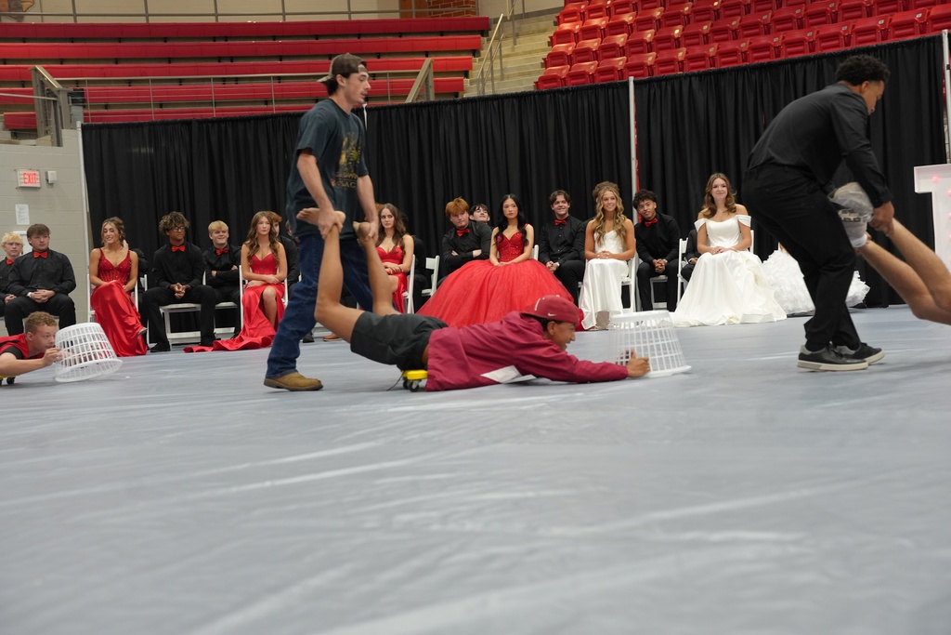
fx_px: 1744
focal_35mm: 66
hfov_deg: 30.5
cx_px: 476
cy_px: 318
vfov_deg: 20.6
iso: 2500
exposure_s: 1/160
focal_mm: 66
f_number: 4
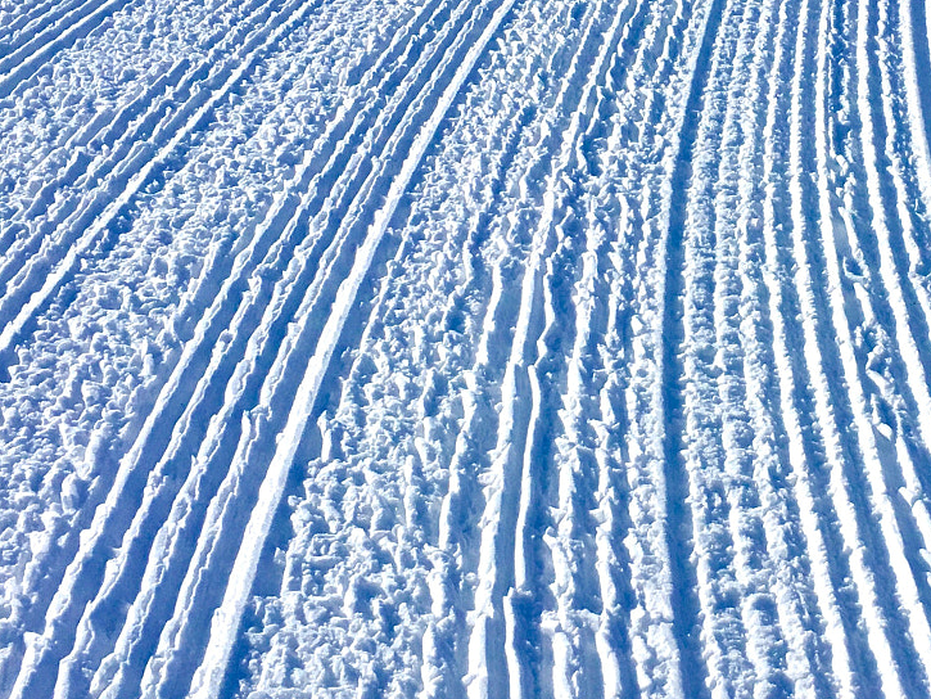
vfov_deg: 22.9
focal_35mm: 64
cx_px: 711
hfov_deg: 29.7
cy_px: 249
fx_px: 1722
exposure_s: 1/4049
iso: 25
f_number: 2.2
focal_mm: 4.15
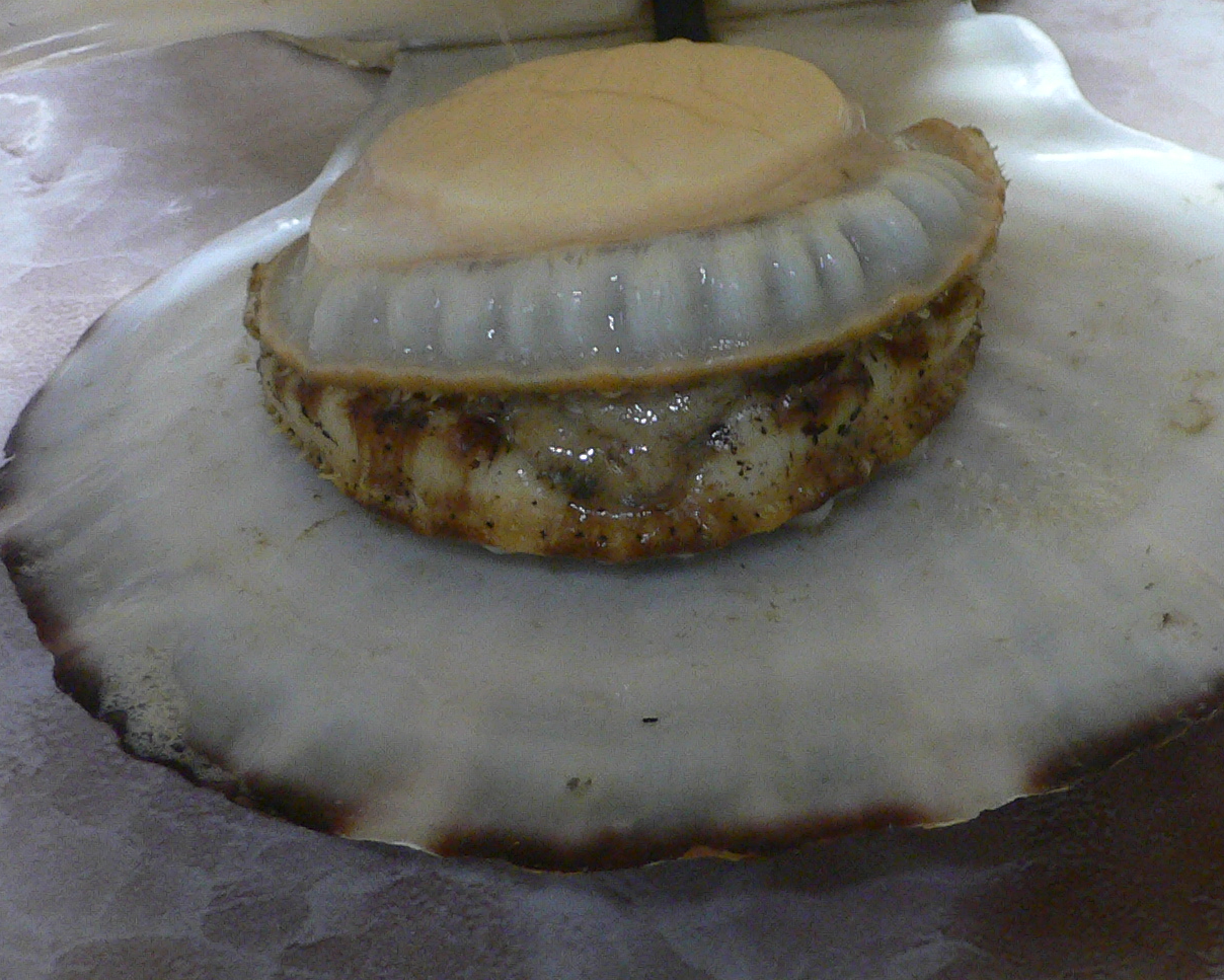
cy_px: 311
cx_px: 758
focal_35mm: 57
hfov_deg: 32.9
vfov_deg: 26.5
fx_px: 2065
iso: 200
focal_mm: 4.6
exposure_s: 1/15
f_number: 2.8
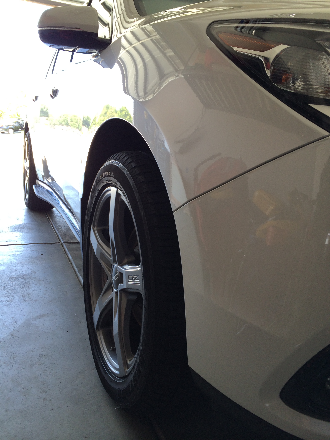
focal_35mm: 30
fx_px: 381
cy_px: 220
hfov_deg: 46.8
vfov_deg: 60.0
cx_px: 165
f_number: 2.2
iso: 40
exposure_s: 1/60
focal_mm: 4.12
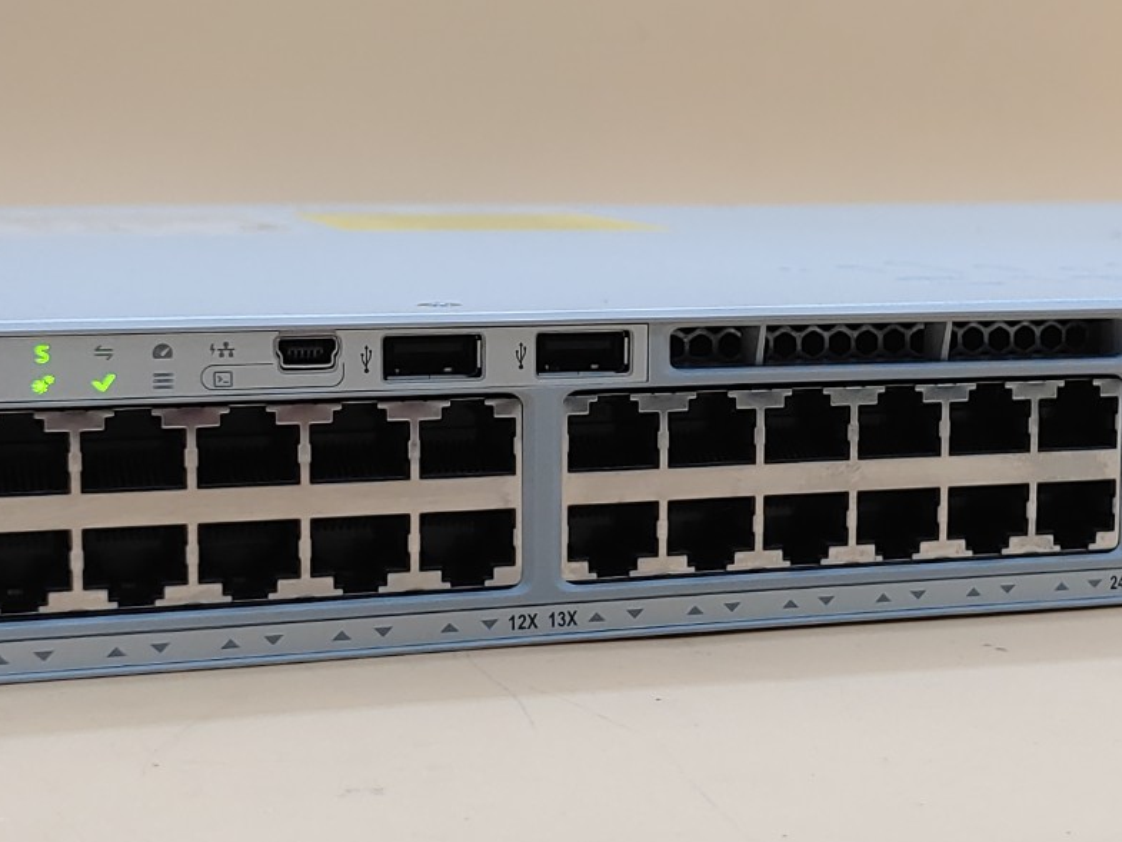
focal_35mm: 66
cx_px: 715
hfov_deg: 29.2
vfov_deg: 22.3
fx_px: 2140
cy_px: 435
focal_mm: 4.36
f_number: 1.8
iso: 50
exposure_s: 1/120
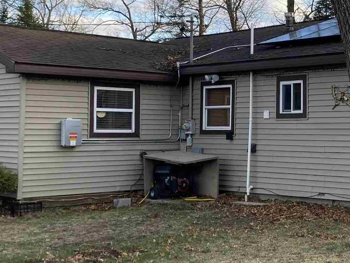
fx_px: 708
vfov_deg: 21.0
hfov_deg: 26.4
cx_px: 344
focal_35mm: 70
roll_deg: -1.3
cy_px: 105
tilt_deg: +2.5
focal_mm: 4.25
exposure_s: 1/447
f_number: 1.8
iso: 32
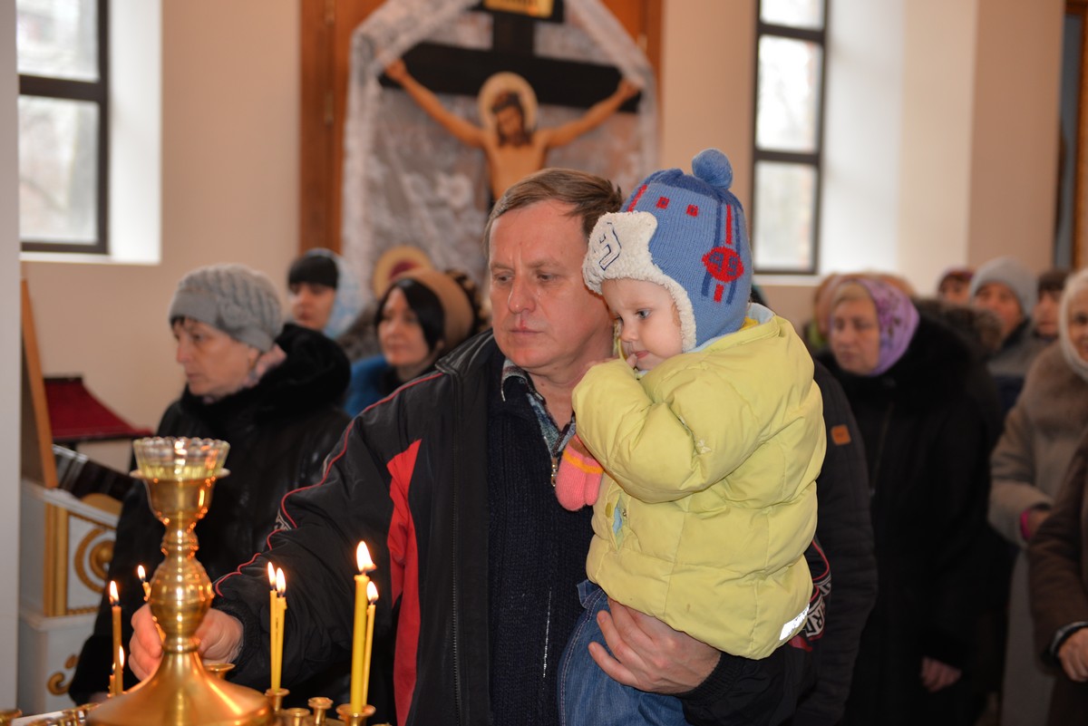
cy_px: 363
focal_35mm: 50
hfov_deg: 39.6
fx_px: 1512
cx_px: 544
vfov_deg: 27.0
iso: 400
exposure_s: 1/100
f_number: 2.8
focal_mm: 50
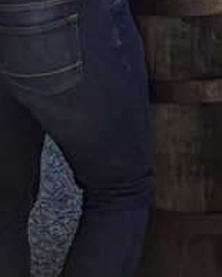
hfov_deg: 12.6
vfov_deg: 13.2
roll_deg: +1.9
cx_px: 385
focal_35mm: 113
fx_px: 926
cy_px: -363
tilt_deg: +3.2
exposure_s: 1/549
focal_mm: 2.22
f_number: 2.2
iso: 40
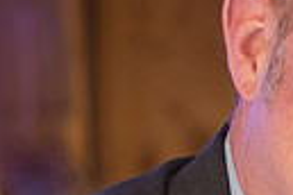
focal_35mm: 224
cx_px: 509
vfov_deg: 6.1
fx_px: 1823
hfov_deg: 8.8
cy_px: 239
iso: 3200
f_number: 2.5
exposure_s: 1/50
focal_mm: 50
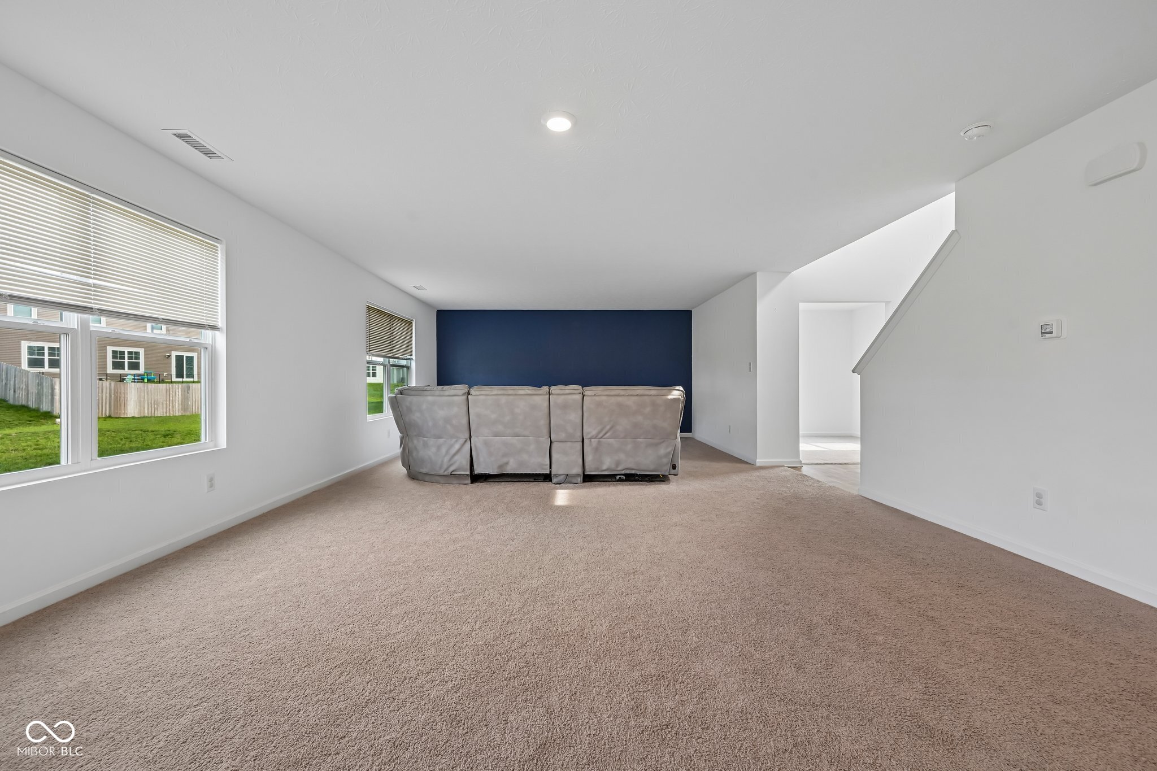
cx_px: 578
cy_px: 386
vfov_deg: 81.2
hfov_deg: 104.3
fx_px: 450
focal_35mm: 14
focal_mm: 14
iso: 160
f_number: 8
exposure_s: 1/15
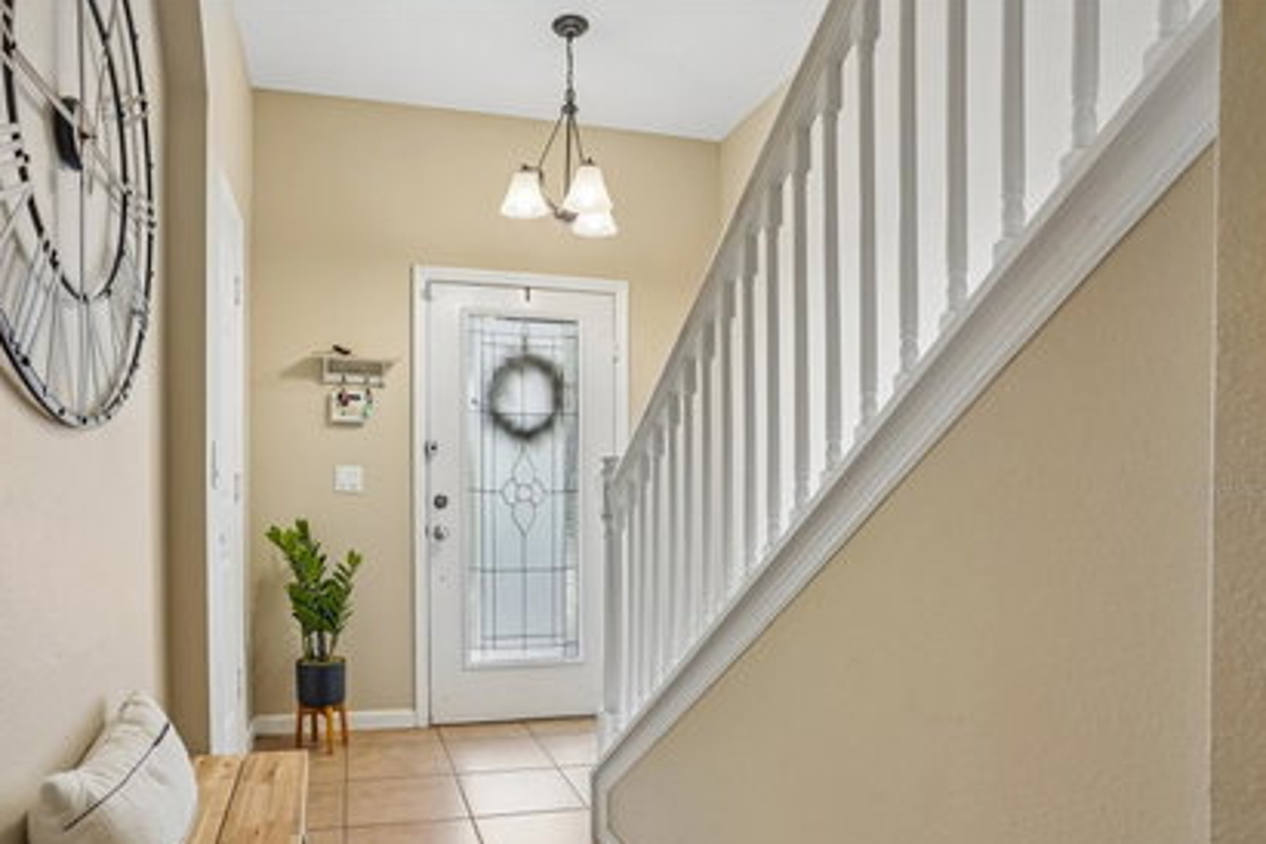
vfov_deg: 59.2
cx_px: 530
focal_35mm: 21
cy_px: 490
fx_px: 738
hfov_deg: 80.6
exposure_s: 1/25
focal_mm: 18
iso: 400
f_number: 8
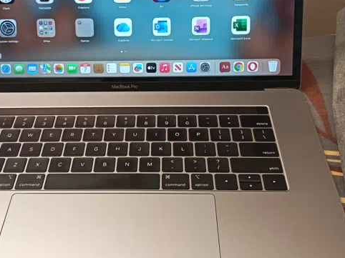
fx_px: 508
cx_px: 142
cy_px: 87
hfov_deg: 37.4
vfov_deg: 28.4
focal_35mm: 51
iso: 973
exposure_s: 1/30
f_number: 1.75
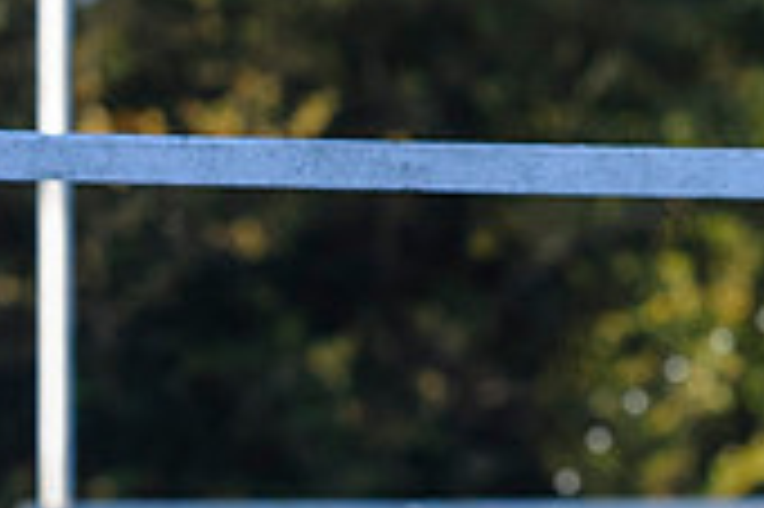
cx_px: 825
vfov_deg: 0.7
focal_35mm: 1945
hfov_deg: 1.1
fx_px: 41237
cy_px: 659
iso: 1600
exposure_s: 1/1500
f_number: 4.8
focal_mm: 420
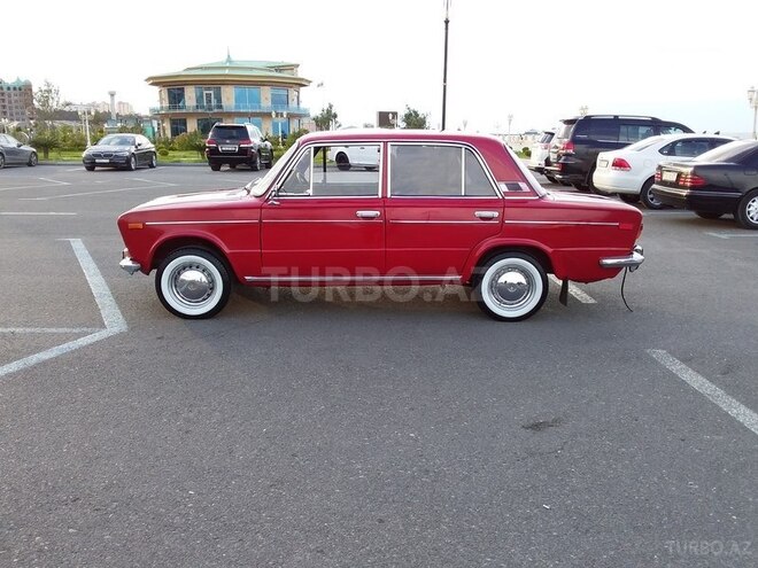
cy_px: 284
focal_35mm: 31
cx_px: 379
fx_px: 679
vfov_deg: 45.4
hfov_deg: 58.4
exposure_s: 1/158
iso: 40
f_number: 2.2
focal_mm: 3.3
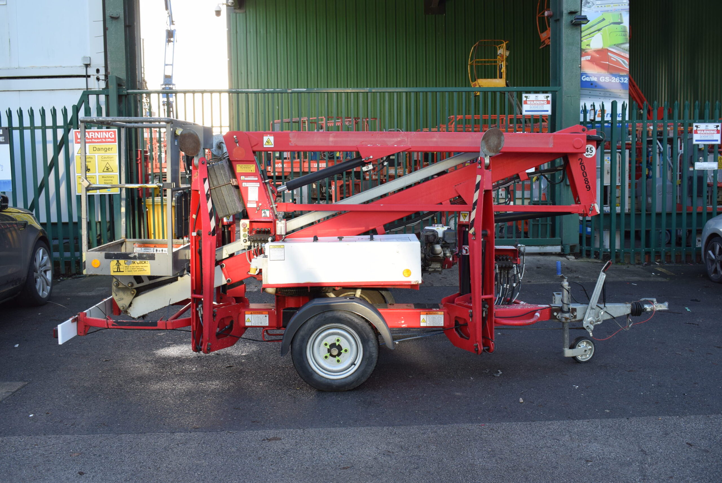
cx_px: 361
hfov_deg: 51.3
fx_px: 753
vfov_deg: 35.6
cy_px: 242
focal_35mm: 38
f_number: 6.3
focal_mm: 25
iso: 400
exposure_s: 1/160
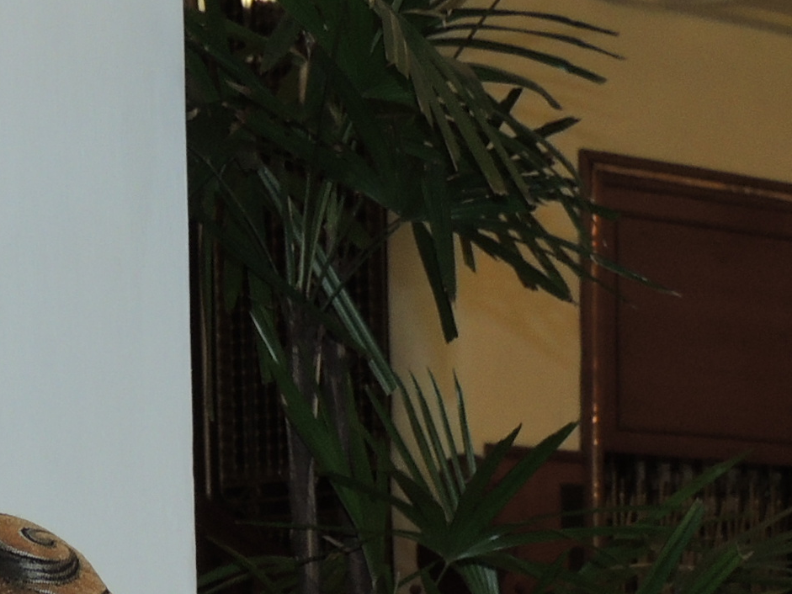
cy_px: 1005
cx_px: -16
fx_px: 3730
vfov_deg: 8.8
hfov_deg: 12.0
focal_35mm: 163
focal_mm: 8.3
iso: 200
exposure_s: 1/30
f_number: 3.5
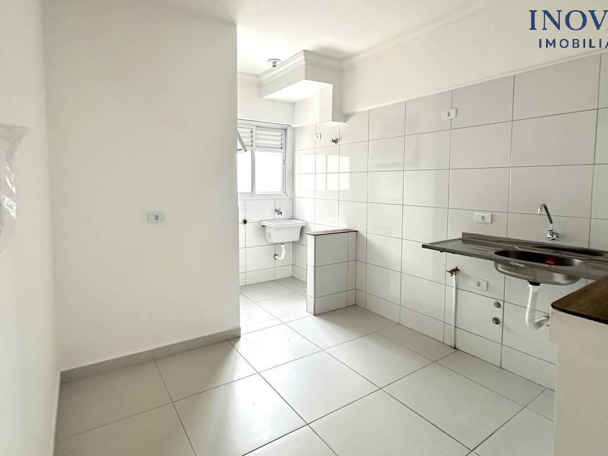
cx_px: 288
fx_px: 334
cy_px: 205
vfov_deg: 68.5
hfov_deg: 84.6
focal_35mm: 19
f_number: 2.2
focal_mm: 2.22
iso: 320
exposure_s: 1/80
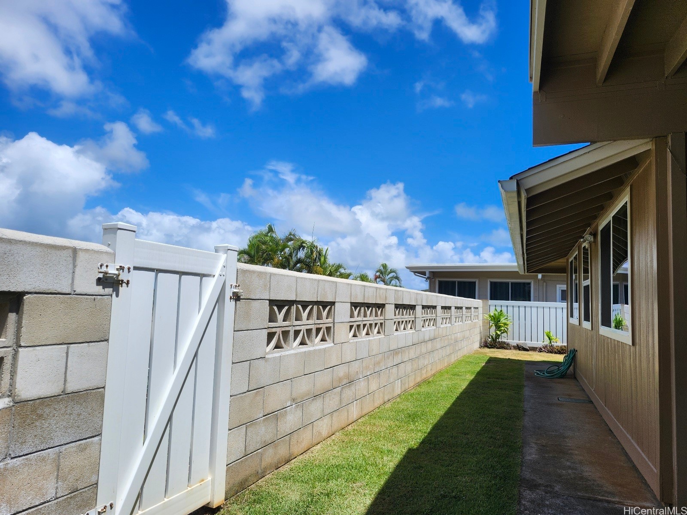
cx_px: 344
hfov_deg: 73.9
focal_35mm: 23
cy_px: 258
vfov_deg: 58.9
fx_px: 456
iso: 25
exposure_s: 1/2500
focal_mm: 5.54
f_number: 1.8
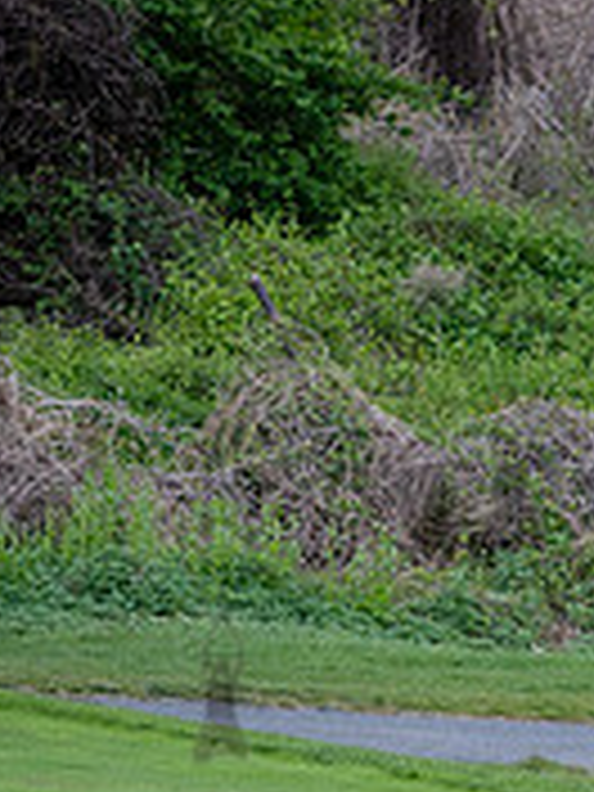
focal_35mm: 532
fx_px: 12172
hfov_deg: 2.8
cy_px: 652
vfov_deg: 3.7
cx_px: 1178
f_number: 5.6
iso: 400
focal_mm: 120
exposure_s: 1/500
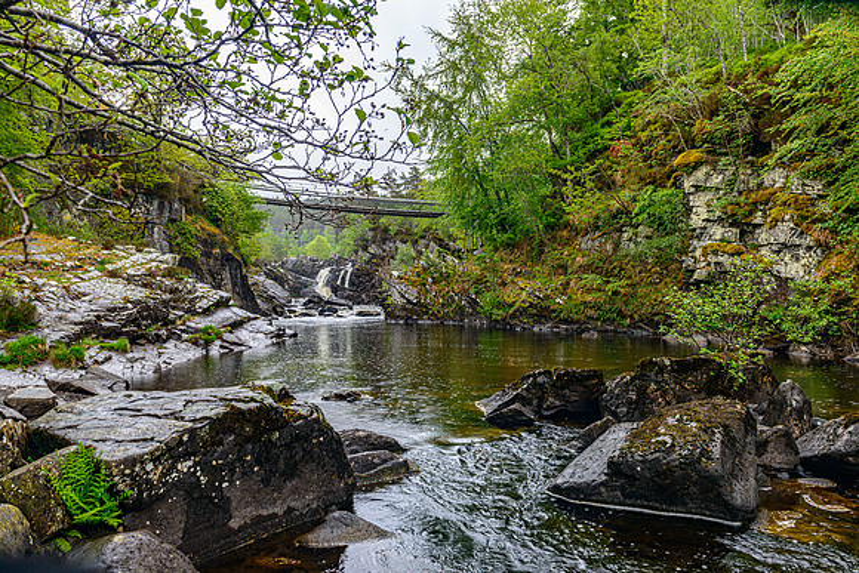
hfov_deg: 73.7
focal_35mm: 24
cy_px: 286
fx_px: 573
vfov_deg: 53.2
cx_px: 430
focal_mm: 24
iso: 320
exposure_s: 1/25
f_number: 8
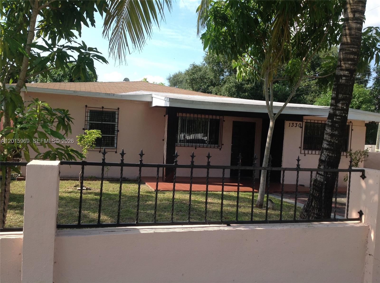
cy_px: 142
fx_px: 384
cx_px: 190
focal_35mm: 35
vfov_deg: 40.6
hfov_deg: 52.7
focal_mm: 4.28
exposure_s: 1/840
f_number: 2.4
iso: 50
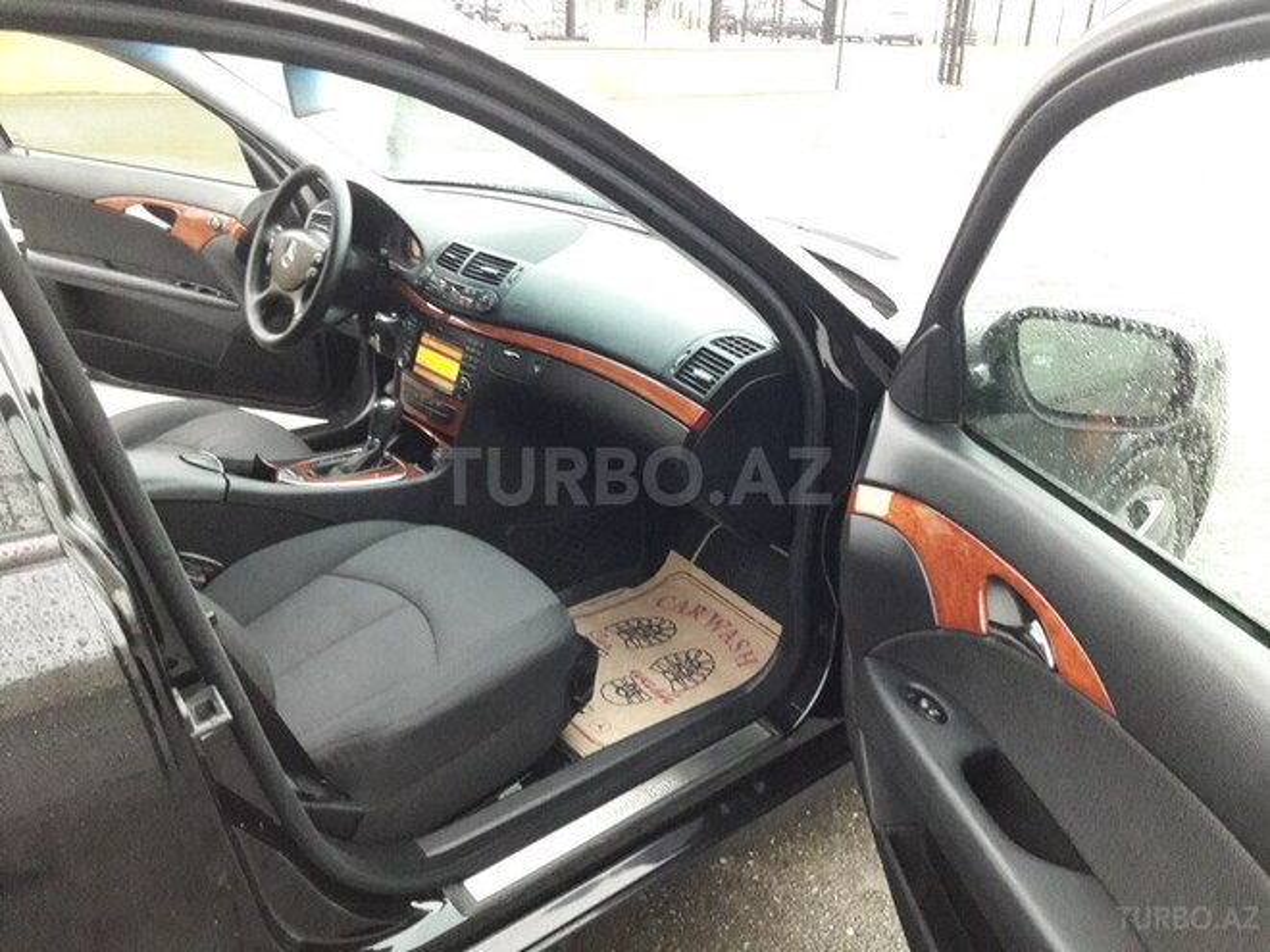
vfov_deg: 49.7
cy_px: 476
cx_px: 635
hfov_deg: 63.4
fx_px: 1027
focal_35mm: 28
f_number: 1.9
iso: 640
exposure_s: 1/17
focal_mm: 3.7
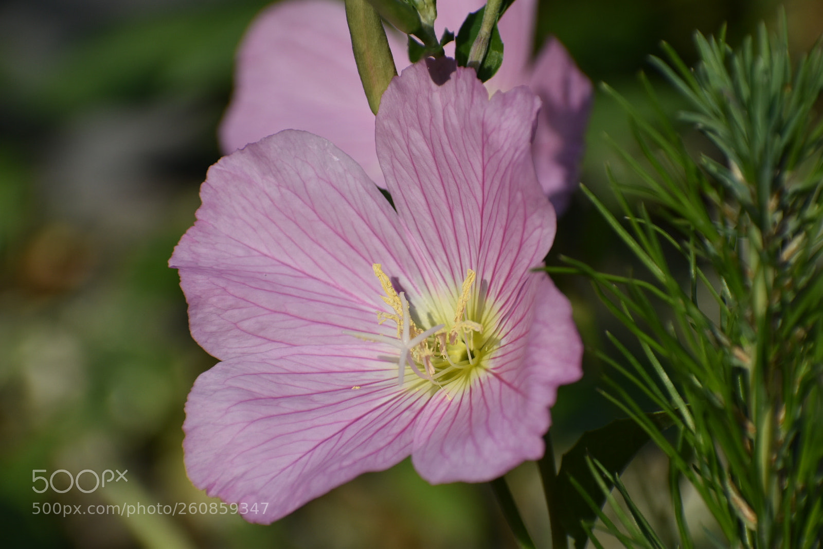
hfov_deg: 5.3
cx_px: 412
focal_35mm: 390
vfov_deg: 3.5
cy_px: 274
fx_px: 8916
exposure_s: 1/640
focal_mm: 260
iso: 200
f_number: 8
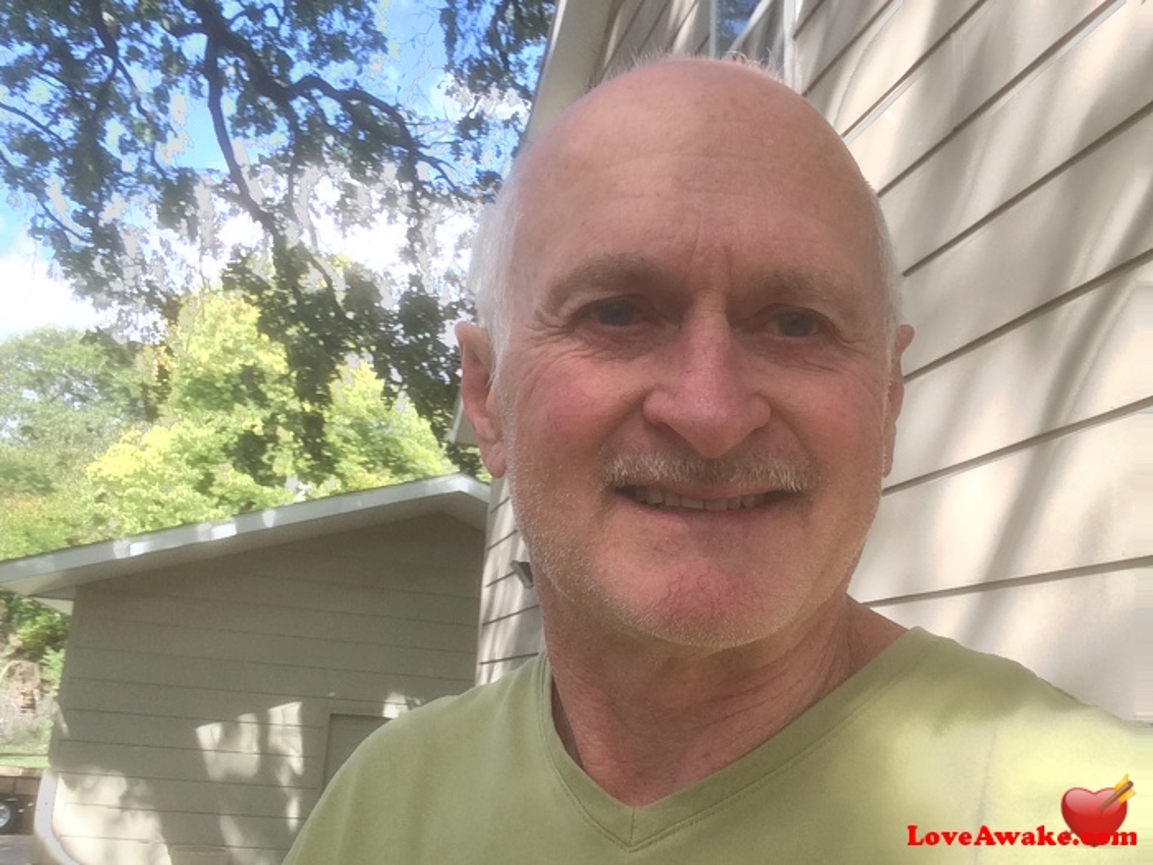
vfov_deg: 45.4
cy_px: 432
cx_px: 576
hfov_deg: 58.4
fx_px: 1033
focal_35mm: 31
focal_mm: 2.15
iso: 50
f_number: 2.4
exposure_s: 1/230
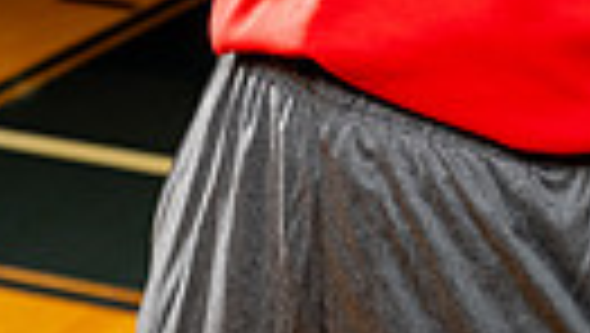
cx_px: 320
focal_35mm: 155
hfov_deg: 13.9
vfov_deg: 7.1
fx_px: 2427
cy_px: -621
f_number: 5.6
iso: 320
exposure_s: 1/250
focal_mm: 43
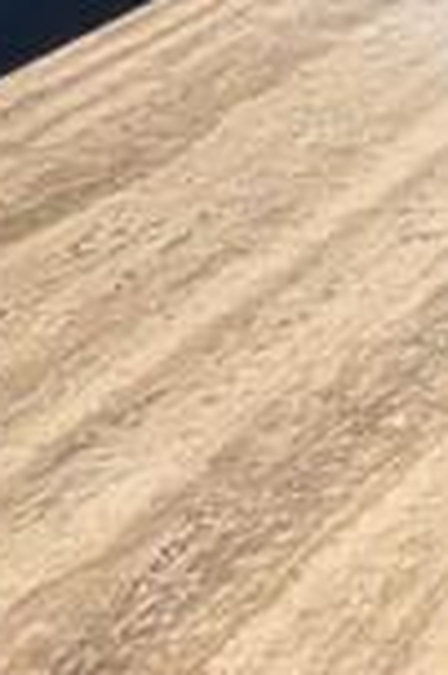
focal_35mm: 84
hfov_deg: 6.3
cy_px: -36
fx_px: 1571
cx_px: 2202
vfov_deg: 23.0
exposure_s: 1/158
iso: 48
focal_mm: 2.02
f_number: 1.7
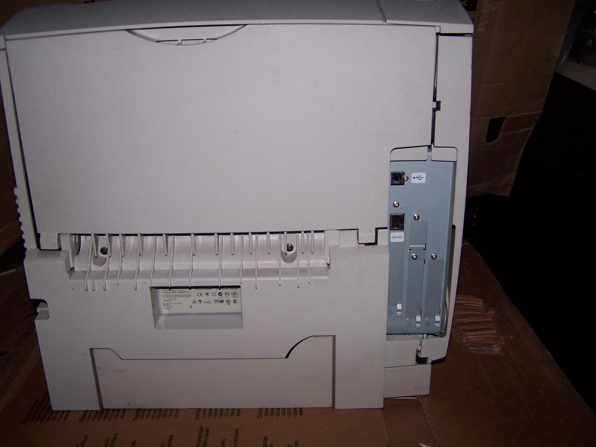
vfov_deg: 37.7
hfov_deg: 49.0
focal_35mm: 38
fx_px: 654
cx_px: 298
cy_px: 224
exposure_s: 1/60
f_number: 2.8
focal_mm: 6.3
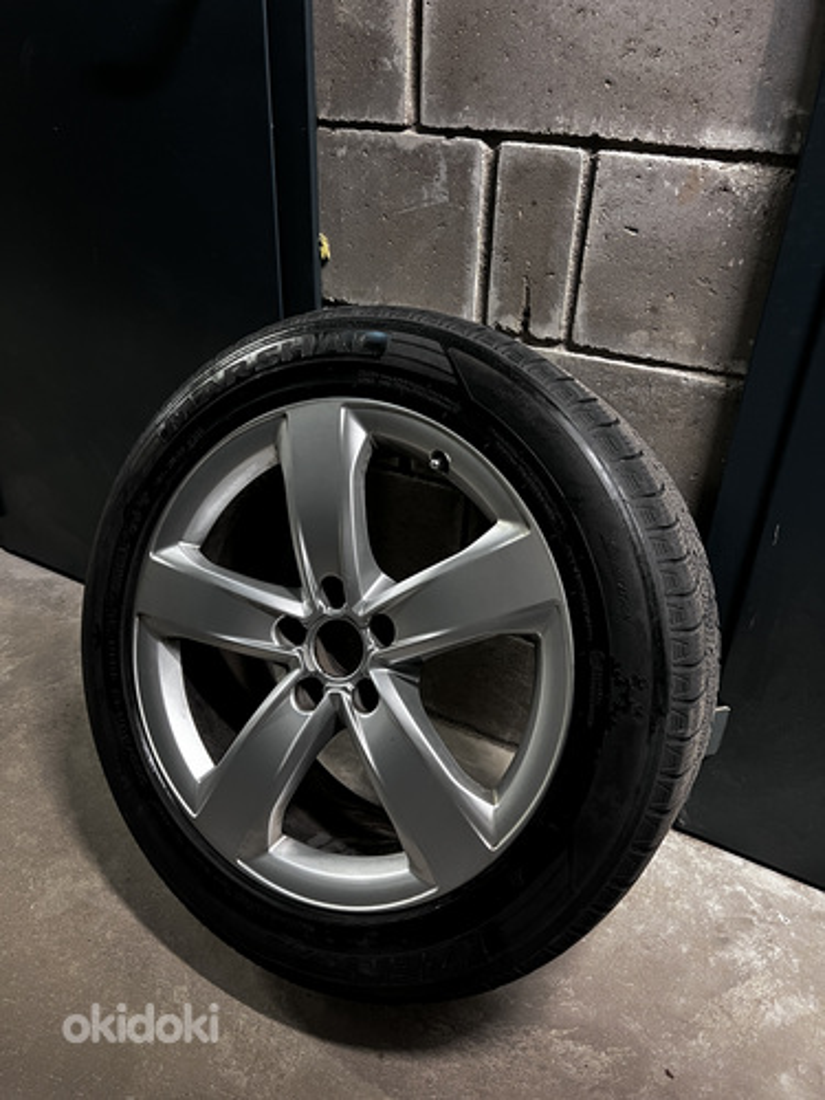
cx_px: 412
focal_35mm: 26
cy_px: 550
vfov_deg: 67.3
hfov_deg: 53.1
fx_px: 826
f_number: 1.5
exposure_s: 1/33
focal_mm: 5.7
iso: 500
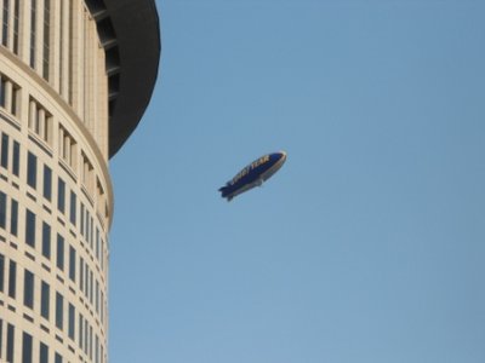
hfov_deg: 18.7
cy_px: 182
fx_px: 1471
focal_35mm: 105
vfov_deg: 14.1
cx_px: 242
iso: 80
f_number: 5.9
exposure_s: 1/250
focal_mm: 18.8
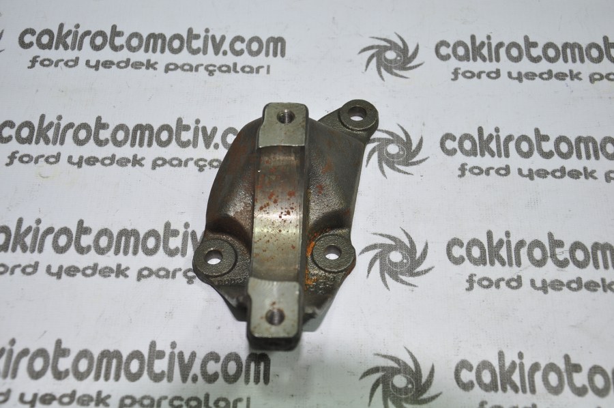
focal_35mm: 60
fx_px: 1022
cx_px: 307
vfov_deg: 22.6
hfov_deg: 33.4
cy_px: 204
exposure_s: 1/50
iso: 200
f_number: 5.6
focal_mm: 40
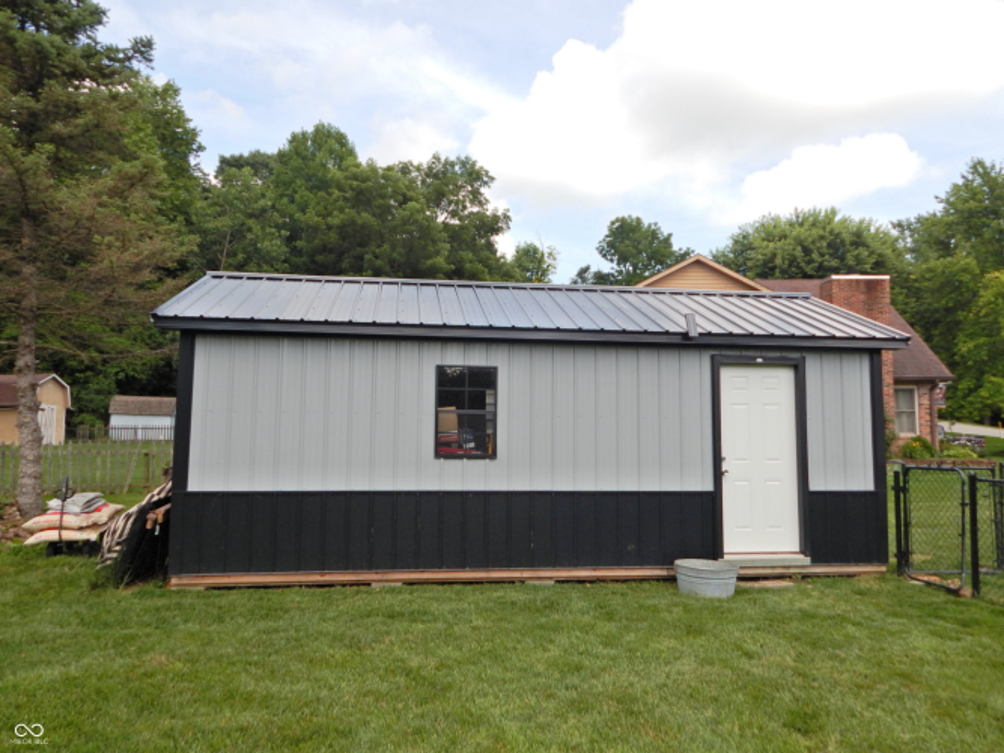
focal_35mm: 23
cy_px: 376
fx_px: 667
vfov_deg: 58.9
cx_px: 502
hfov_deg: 73.9
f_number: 3
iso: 125
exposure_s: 1/800
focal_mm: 4.2
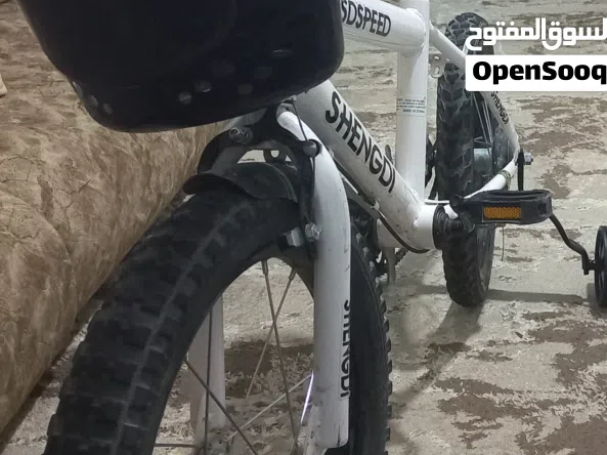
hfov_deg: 65.3
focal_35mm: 27
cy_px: 239
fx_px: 473
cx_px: 311
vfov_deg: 51.3
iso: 1250
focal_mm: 4.6
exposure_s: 1/25
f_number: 1.8
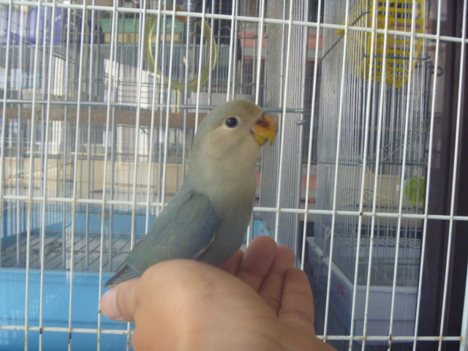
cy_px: 176
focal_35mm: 35
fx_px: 473
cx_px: 234
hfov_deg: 52.6
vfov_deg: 40.7
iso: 400
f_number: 3.5
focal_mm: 6.3
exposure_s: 1/125
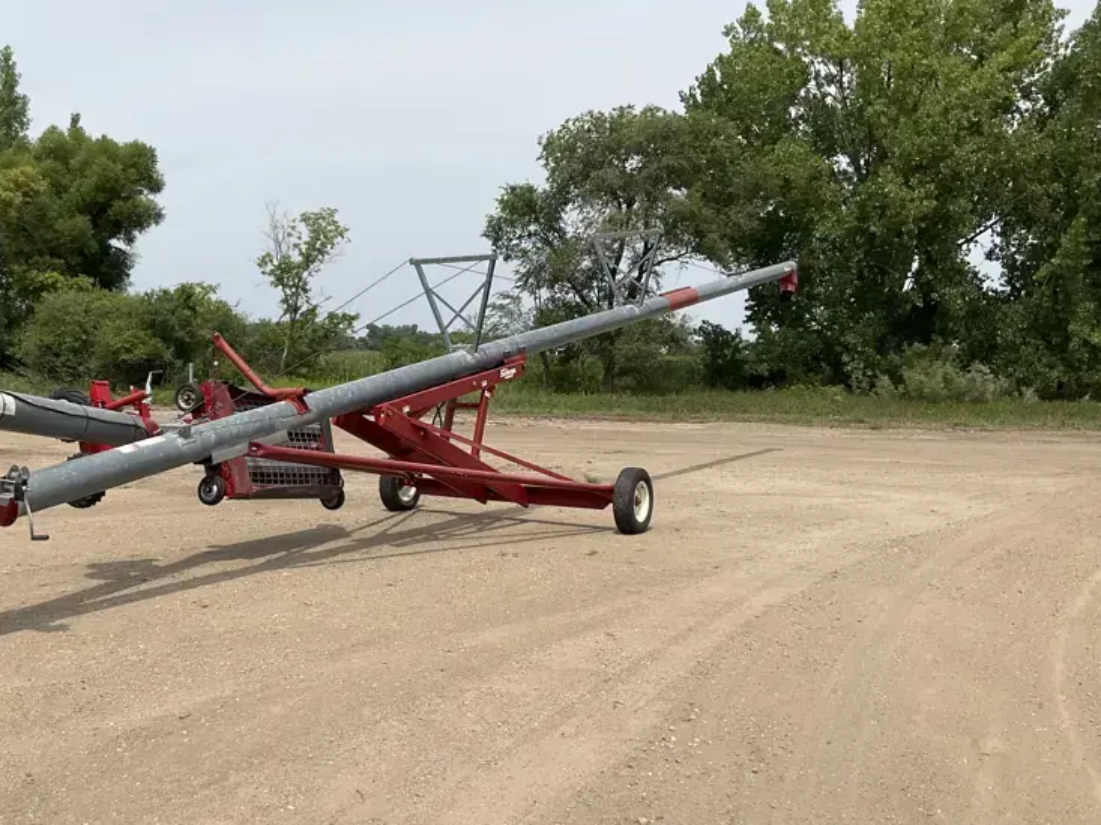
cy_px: 409
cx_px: 407
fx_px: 1208
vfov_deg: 37.7
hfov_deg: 48.5
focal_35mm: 38
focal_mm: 3
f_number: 1.8
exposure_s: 1/2959
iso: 25
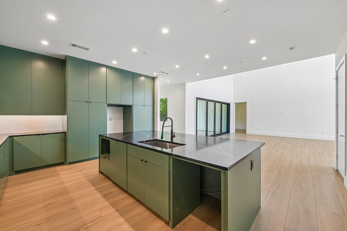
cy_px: 116
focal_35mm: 14
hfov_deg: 104.3
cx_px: 174
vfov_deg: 81.2
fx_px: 135
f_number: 8
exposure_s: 1/50
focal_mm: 14
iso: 400
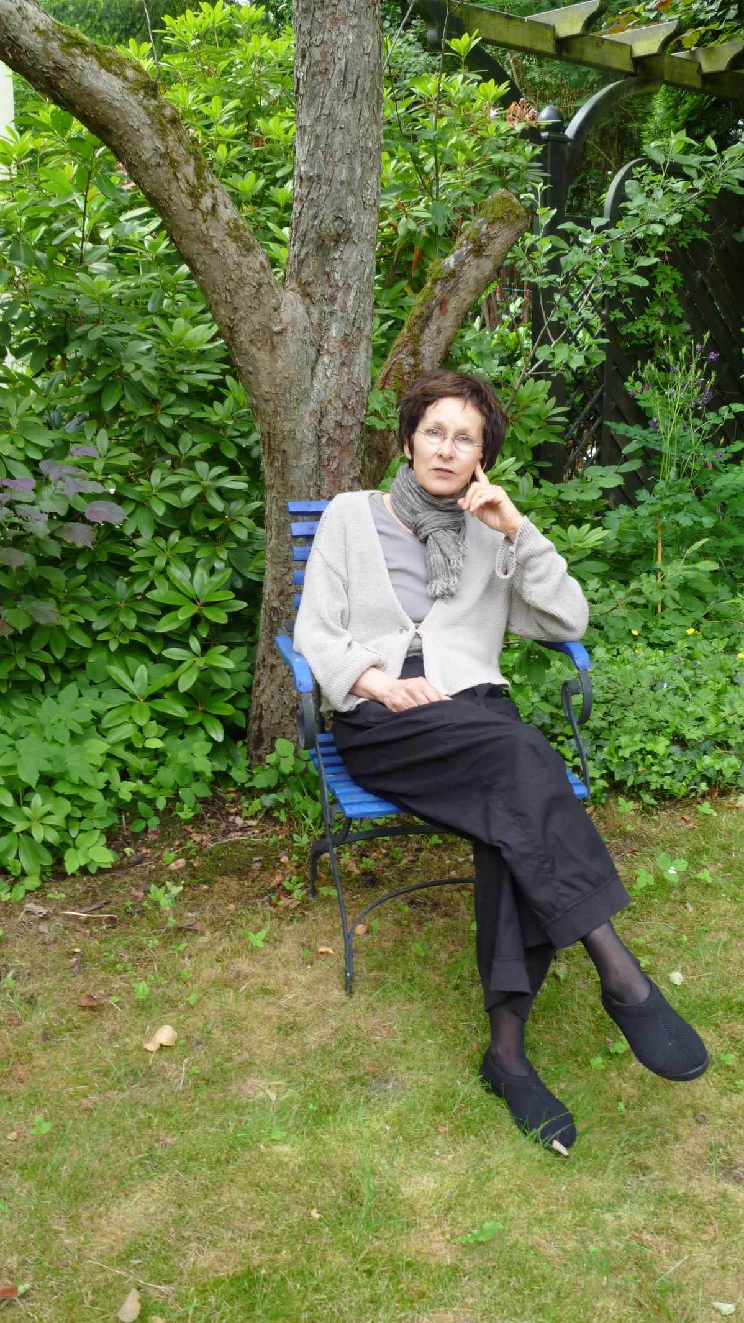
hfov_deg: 32.8
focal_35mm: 36
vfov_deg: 55.3
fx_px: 1263
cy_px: 662
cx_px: 425
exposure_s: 1/80
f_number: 3.2
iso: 80
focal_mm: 5.9
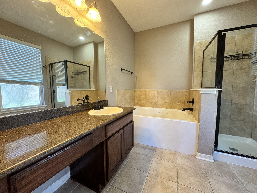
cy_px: 96
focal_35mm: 14
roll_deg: -0.4
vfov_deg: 85.7
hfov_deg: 102.1
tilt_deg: -4.7
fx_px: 104
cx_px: 128
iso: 200
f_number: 2.2
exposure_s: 1/60
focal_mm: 2.22
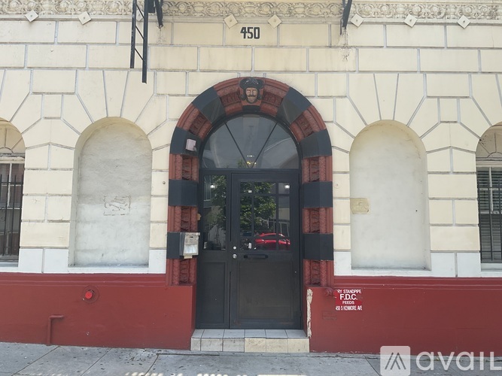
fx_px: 420
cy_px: 188
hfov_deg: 61.7
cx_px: 251
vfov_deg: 48.2
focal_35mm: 29
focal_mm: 3
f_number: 1.8
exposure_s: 1/540
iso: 16
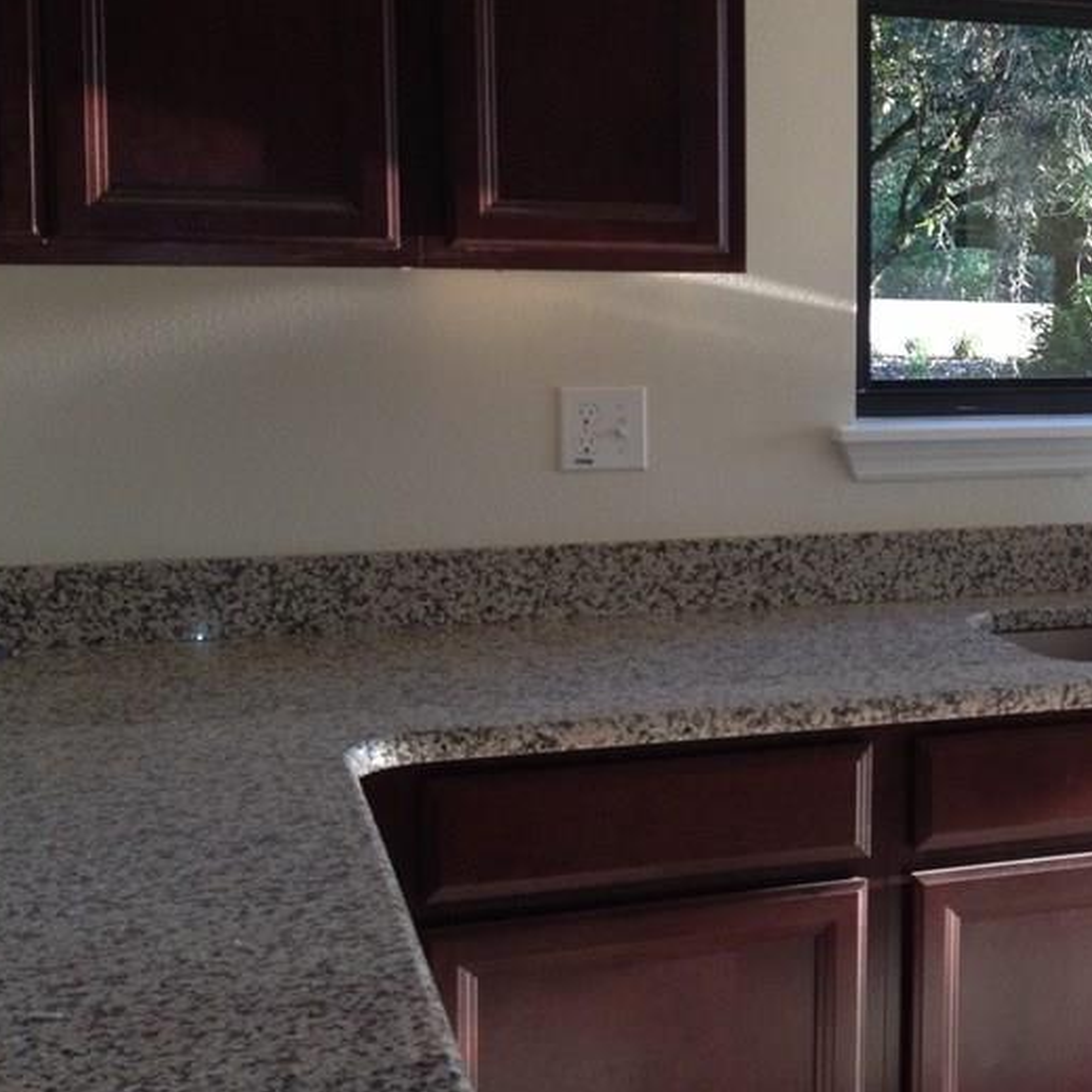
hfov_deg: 26.9
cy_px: 454
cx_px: 1050
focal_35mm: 61
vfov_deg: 28.1
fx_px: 2177
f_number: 2.4
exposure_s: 1/120
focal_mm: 4.28
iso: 125
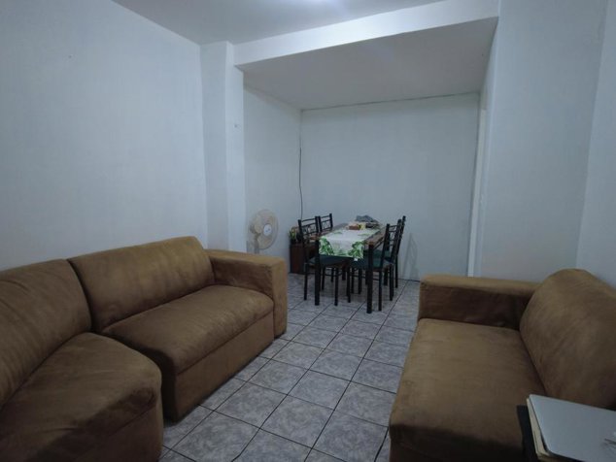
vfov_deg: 81.8
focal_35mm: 15
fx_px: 267
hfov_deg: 98.2
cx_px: 308
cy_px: 231
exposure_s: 1/10
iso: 200
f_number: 1.8
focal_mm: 3.2
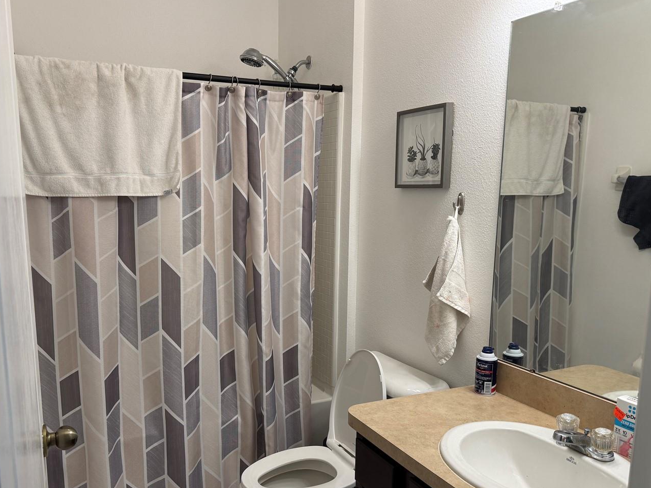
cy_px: 284
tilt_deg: -9.7
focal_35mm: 30
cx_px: 294
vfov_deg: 46.6
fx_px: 564
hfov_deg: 59.8
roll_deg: -0.7
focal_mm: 6.76
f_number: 1.78
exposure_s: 1/120
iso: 125
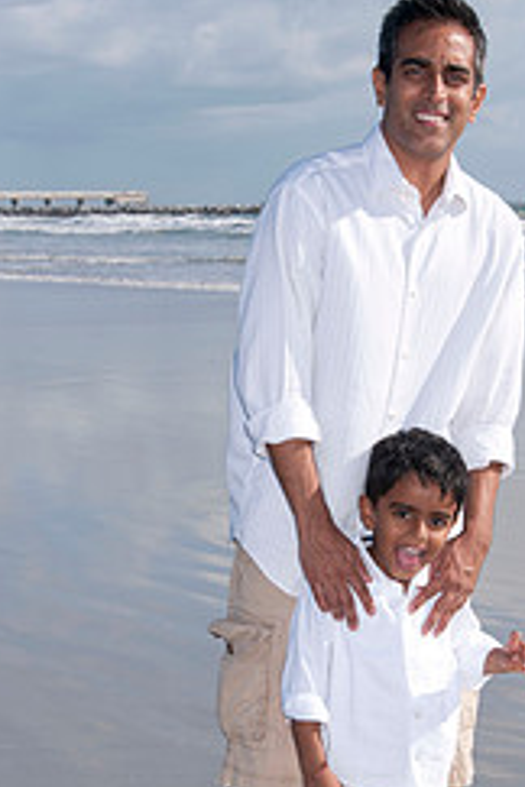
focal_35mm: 111
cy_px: 544
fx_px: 2428
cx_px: 355
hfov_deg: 12.3
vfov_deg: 18.4
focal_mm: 40
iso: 100
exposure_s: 1/250
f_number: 11
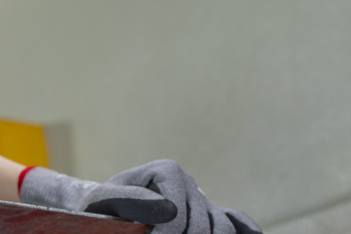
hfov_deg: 14.5
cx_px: -187
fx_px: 1277
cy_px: 36
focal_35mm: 131
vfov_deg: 10.4
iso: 800
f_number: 4
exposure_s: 1/250
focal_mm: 35
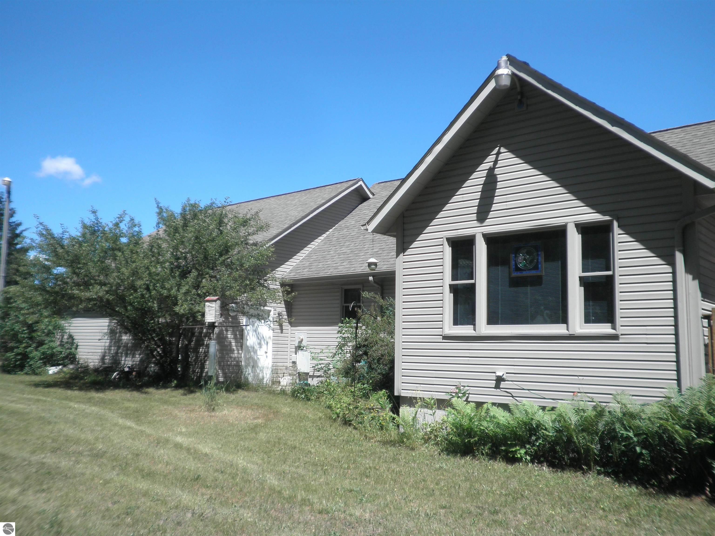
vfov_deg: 45.4
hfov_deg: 58.4
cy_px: 268
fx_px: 640
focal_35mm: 31
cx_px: 358
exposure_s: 1/800
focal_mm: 5.5
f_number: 2.8
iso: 64
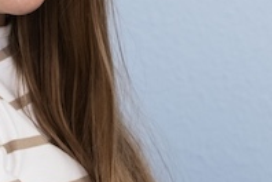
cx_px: 316
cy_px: 141
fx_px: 3211
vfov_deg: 3.2
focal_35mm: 425
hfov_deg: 4.8
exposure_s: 1/160
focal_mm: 56
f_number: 3.6
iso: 500
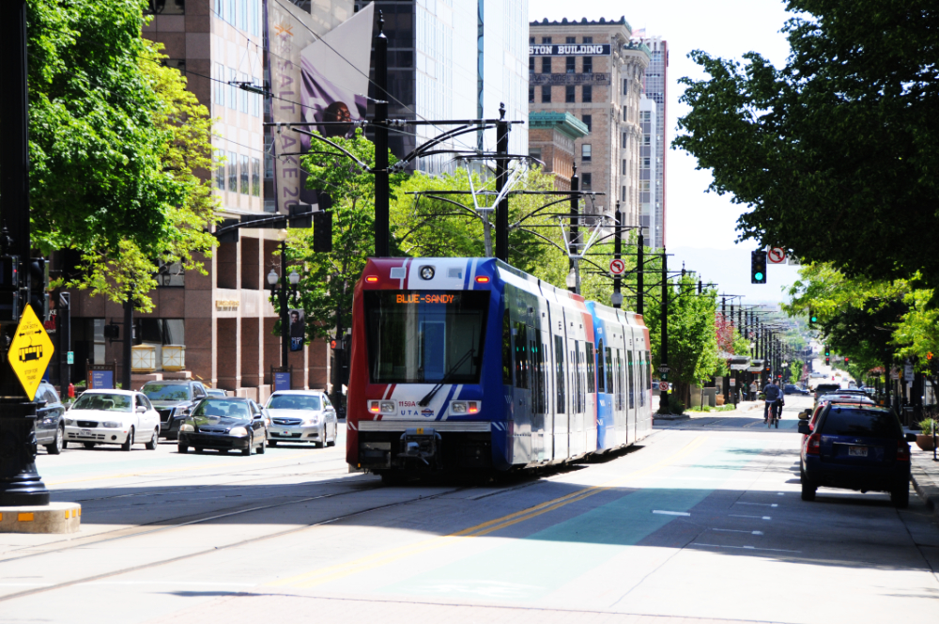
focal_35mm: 142
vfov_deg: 9.6
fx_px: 3712
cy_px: 312
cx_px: 470
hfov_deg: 14.4
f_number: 8
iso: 320
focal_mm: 95
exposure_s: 1/500
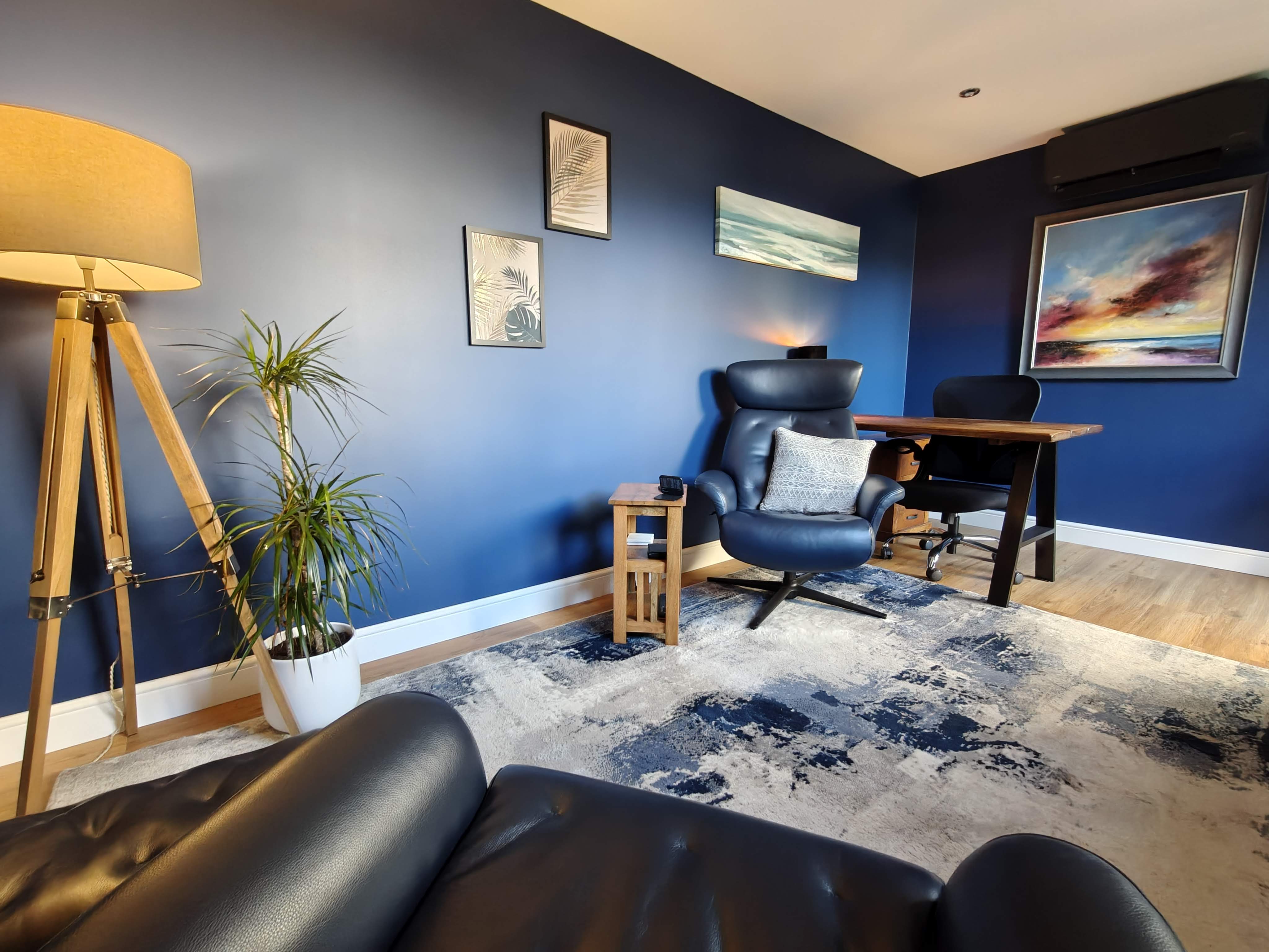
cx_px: 634
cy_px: 476
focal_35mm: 15
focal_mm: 2.3
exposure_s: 1/63
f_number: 2
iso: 4000
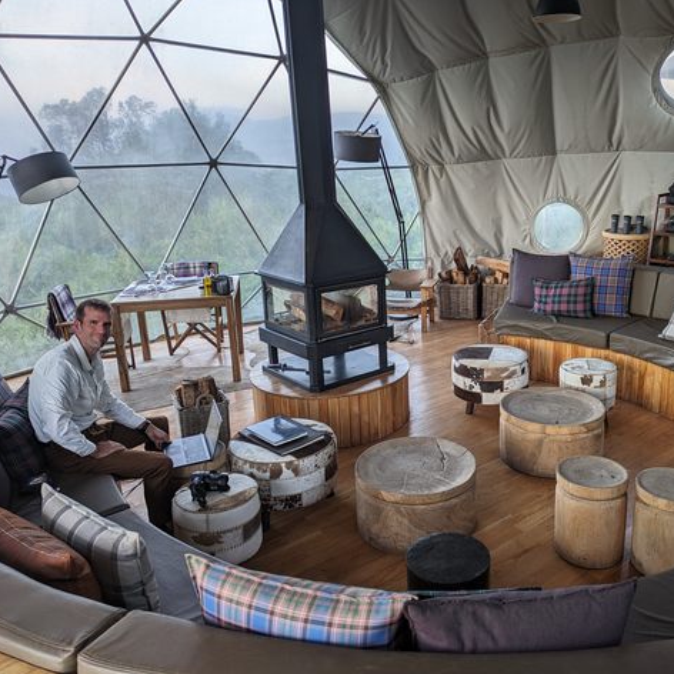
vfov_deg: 54.0
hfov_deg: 53.3
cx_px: 430
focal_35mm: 30
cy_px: 332
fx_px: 661
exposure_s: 1/100
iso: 43
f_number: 1.89
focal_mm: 5.43
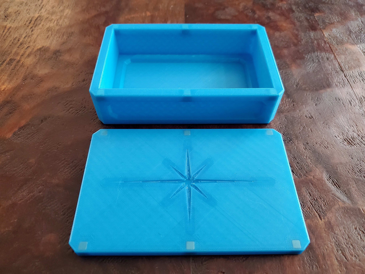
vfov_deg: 53.1
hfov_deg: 67.3
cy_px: 137
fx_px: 274
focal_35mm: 26
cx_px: 182
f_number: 1.5
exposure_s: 1/33
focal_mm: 4.3
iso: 640
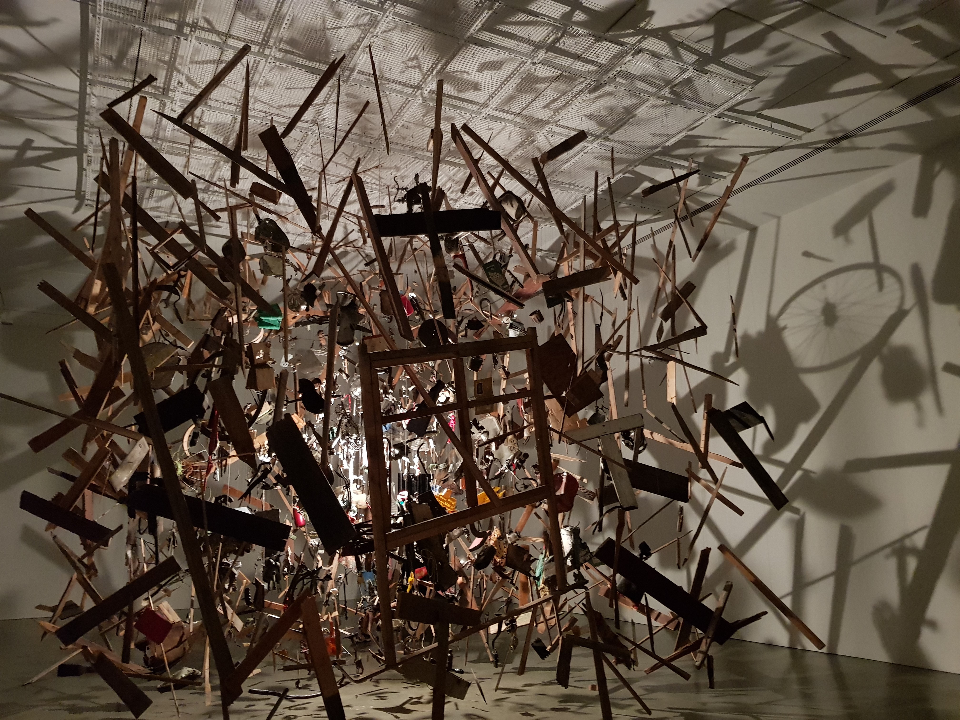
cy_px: 360
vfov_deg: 53.1
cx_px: 480
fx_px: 721
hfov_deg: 67.3
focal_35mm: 26
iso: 500
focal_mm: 4.2
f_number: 1.7
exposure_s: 1/10
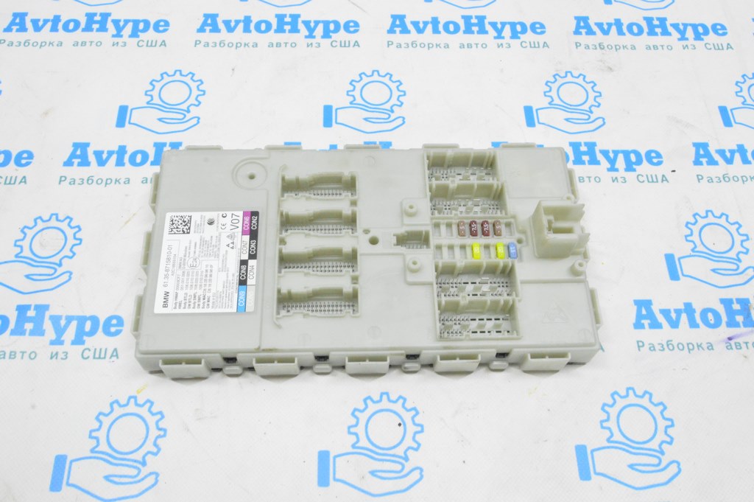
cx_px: 377
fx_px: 691
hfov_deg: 57.3
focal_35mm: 33
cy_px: 251
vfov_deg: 39.9
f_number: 20
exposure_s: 1/15
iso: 6400
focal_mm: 22
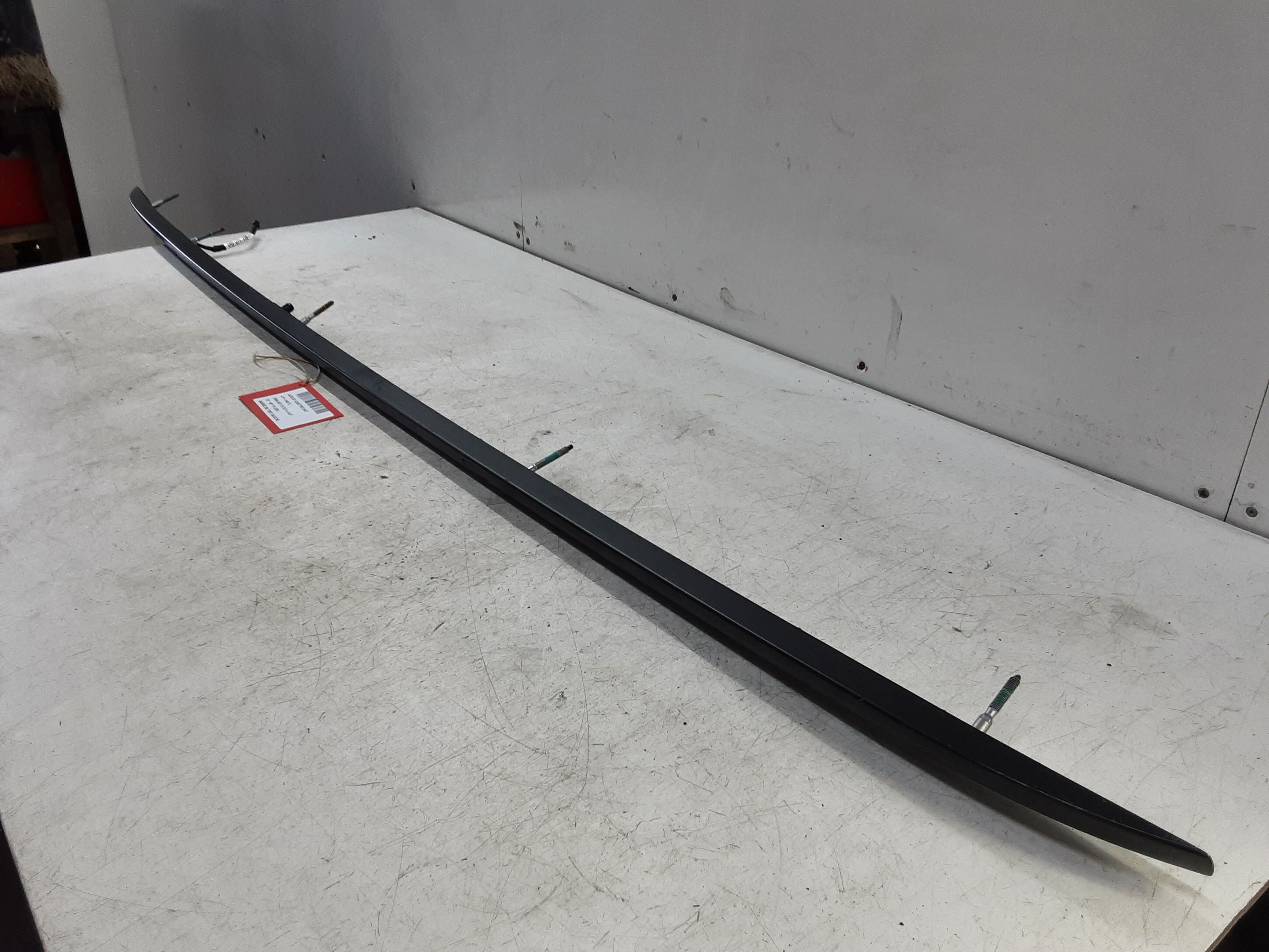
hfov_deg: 65.3
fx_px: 990
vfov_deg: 51.4
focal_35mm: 27
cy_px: 476
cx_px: 634
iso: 64
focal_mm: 2.91
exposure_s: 1/50
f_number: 1.9
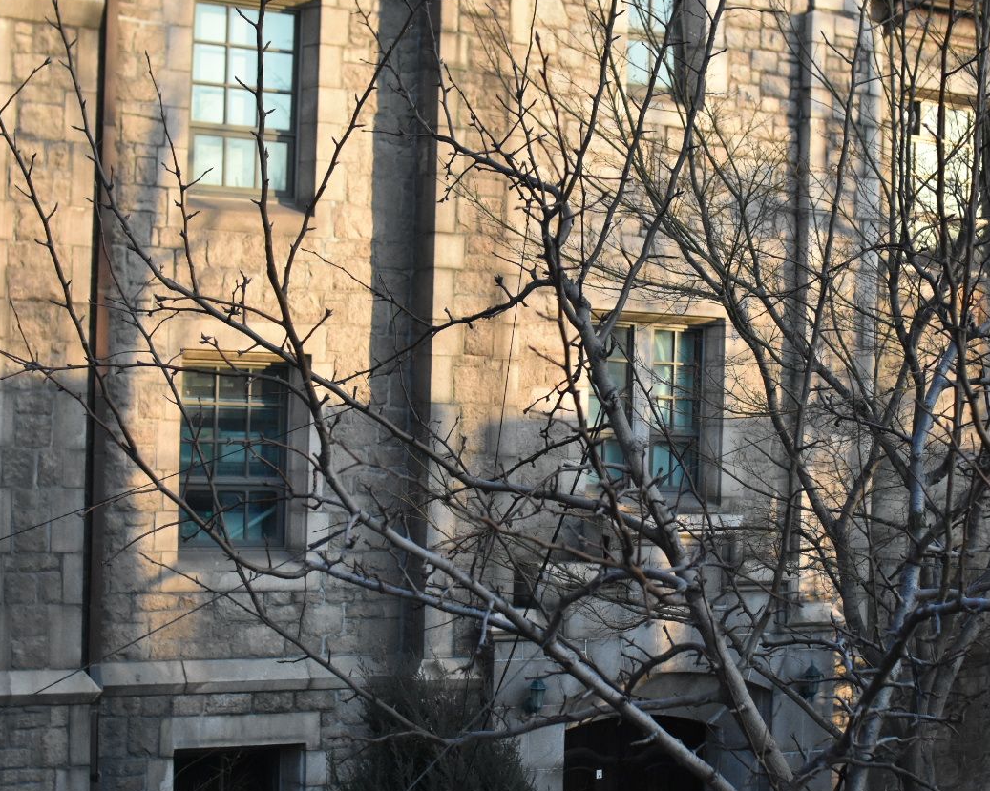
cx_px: 564
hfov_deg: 28.7
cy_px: 472
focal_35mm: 66
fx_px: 1933
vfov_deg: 23.1
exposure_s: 1/5000
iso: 3200
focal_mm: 30
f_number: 3.5
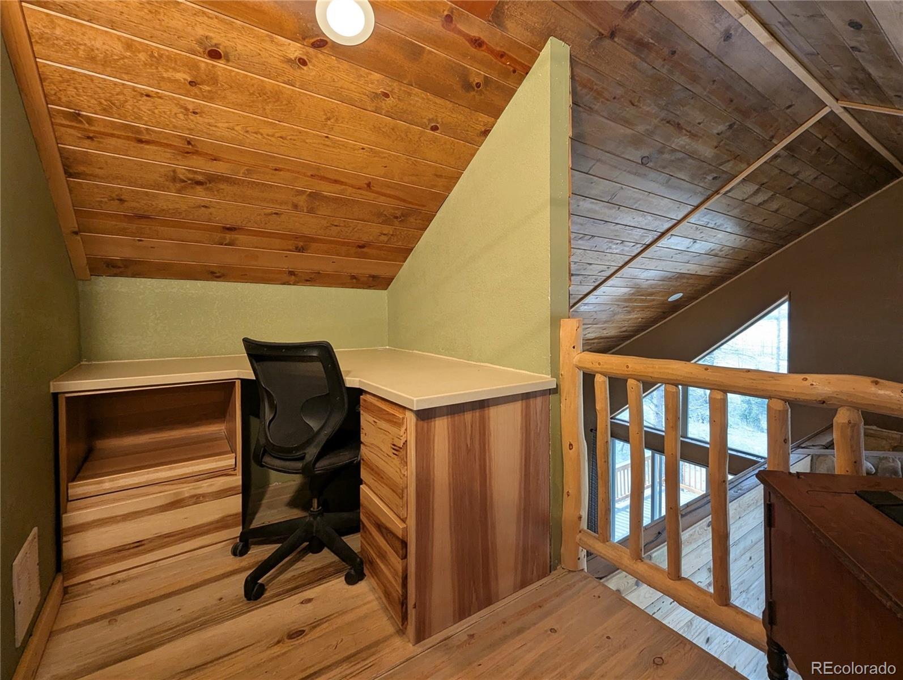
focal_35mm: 13
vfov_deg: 90.1
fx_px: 340
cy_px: 340
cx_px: 452
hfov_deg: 106.1
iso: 90
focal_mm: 1.95
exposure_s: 1/120
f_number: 2.2
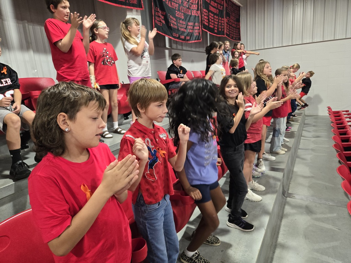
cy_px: 132
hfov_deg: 73.9
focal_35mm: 23
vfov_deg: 58.9
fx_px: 233
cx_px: 176
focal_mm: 5.4
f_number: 1.8
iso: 250
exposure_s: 1/120
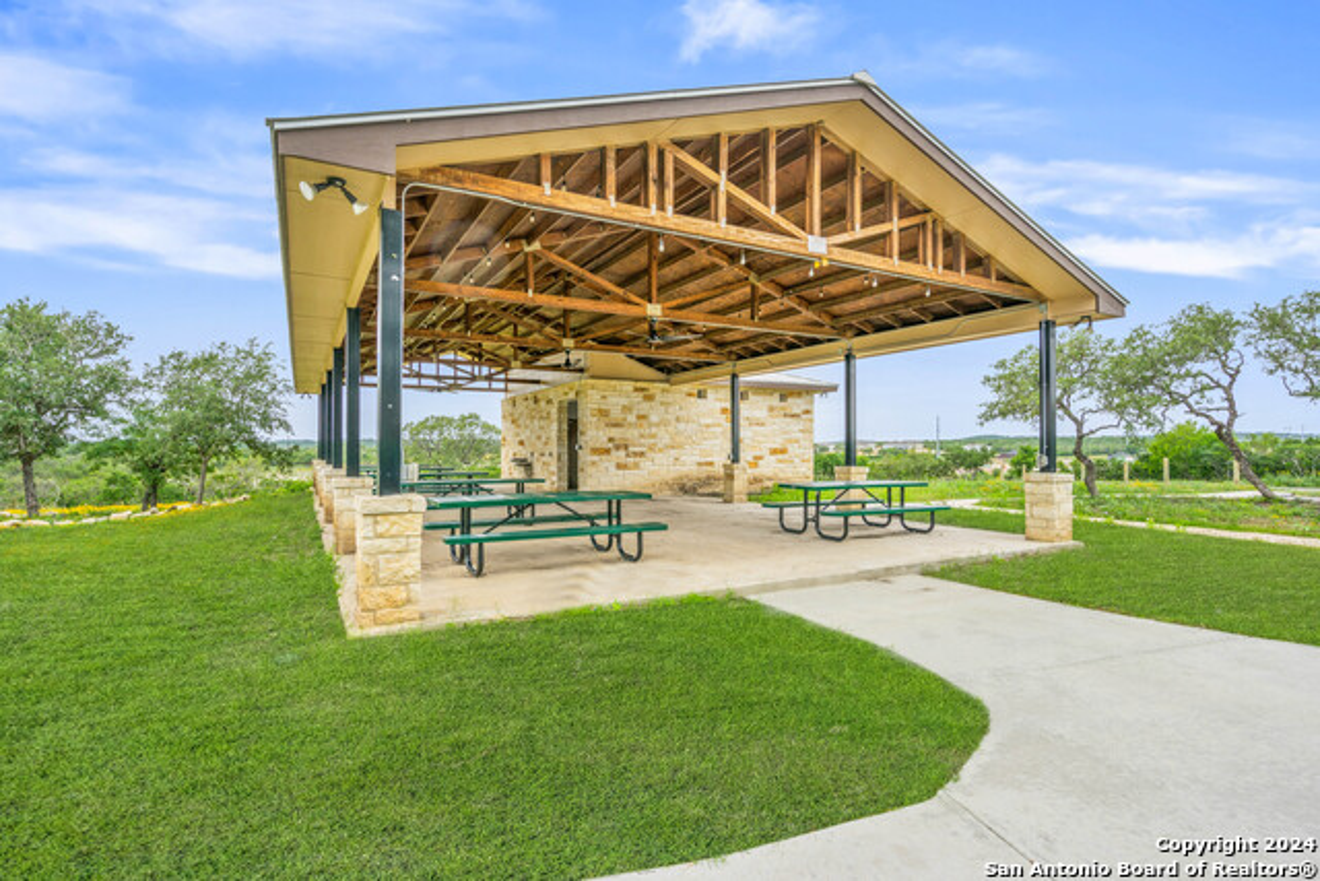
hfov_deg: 93.3
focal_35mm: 17
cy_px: 440
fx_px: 623
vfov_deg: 70.5
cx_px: 660
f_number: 8
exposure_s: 1/100
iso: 200
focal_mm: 17
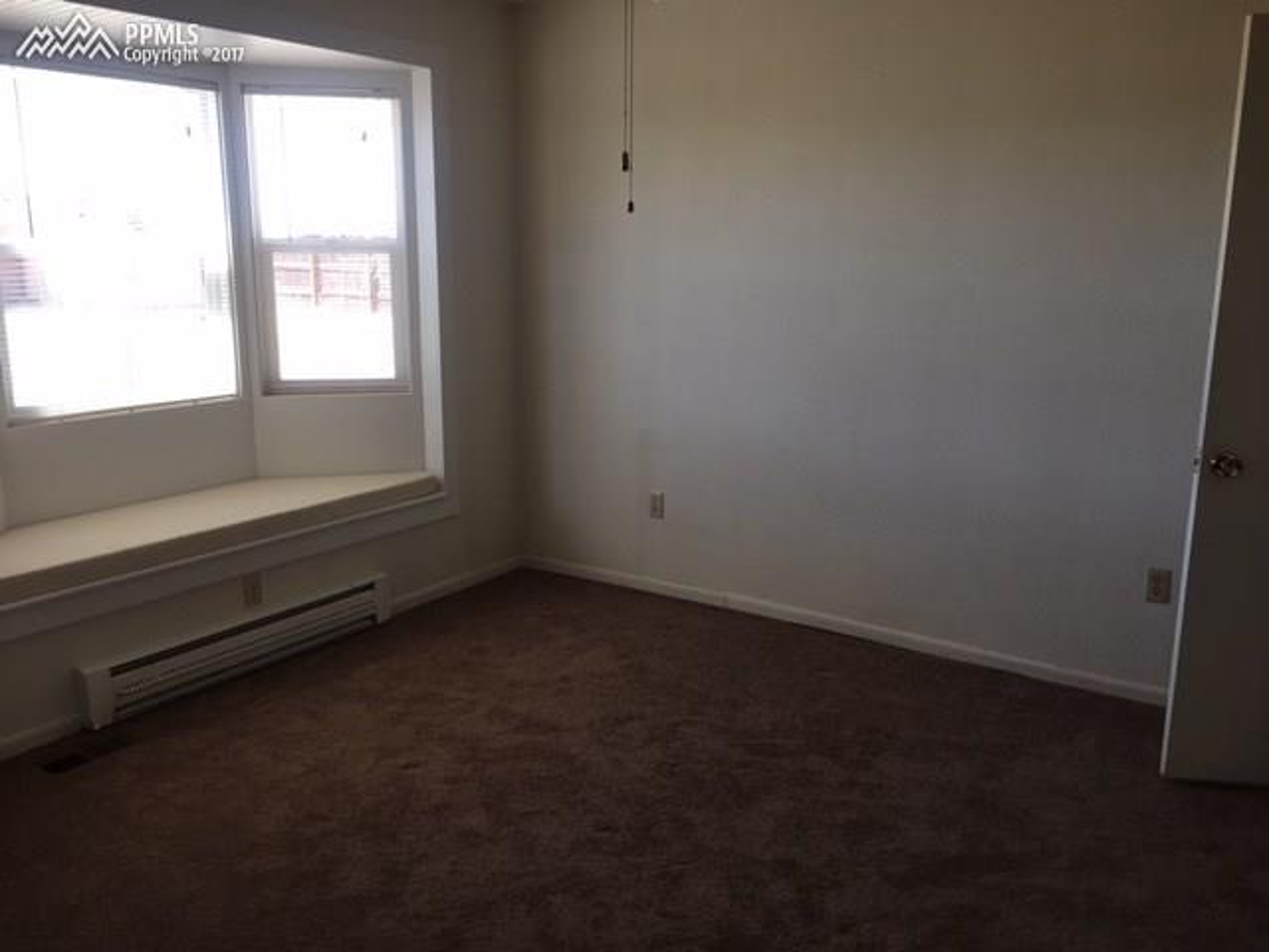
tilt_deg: -13.3
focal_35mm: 29
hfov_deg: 61.7
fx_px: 1063
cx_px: 634
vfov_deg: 48.2
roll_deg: -1.9
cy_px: 476
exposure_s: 1/60
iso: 32
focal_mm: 4.15
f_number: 2.2
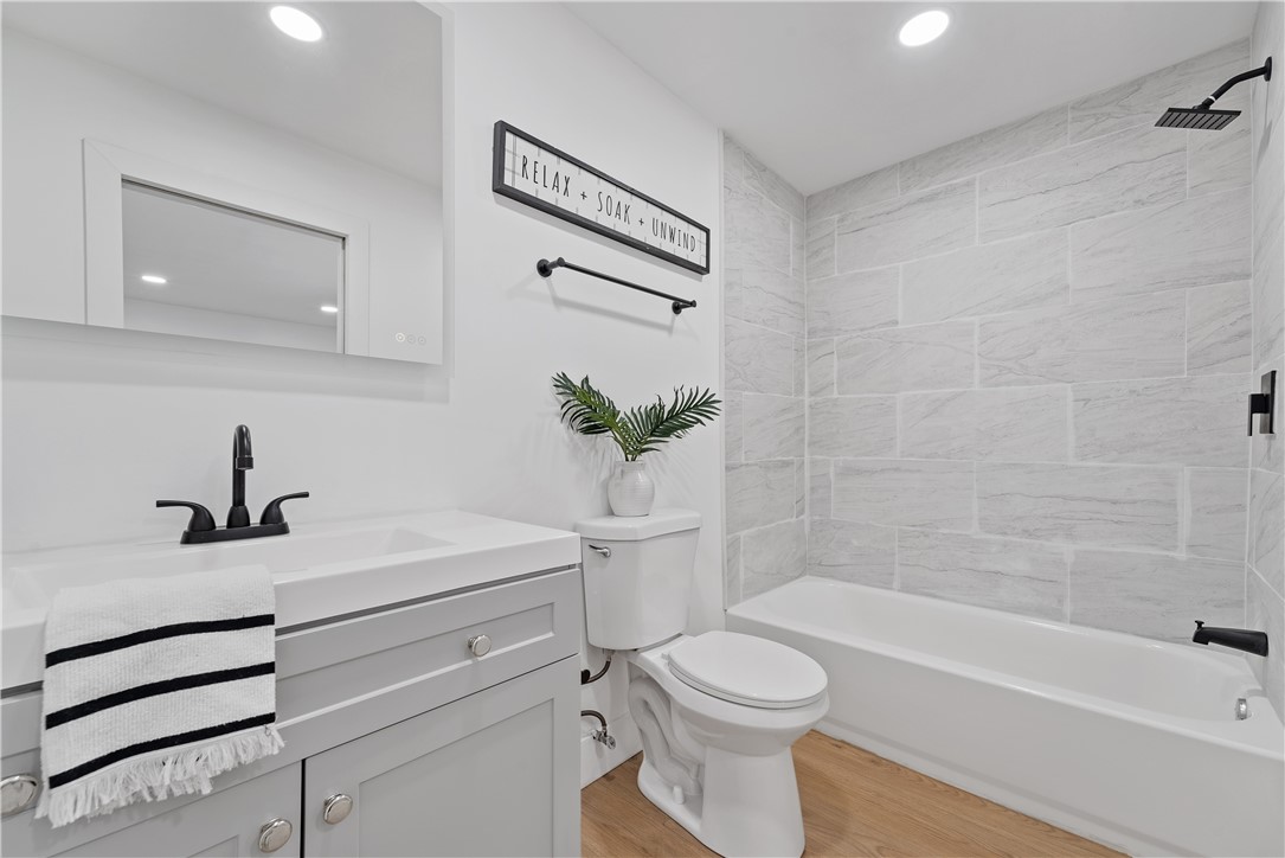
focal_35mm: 14
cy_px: 429
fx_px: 500
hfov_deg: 104.2
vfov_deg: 81.2
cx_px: 642
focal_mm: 14
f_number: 11
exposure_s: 2
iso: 125
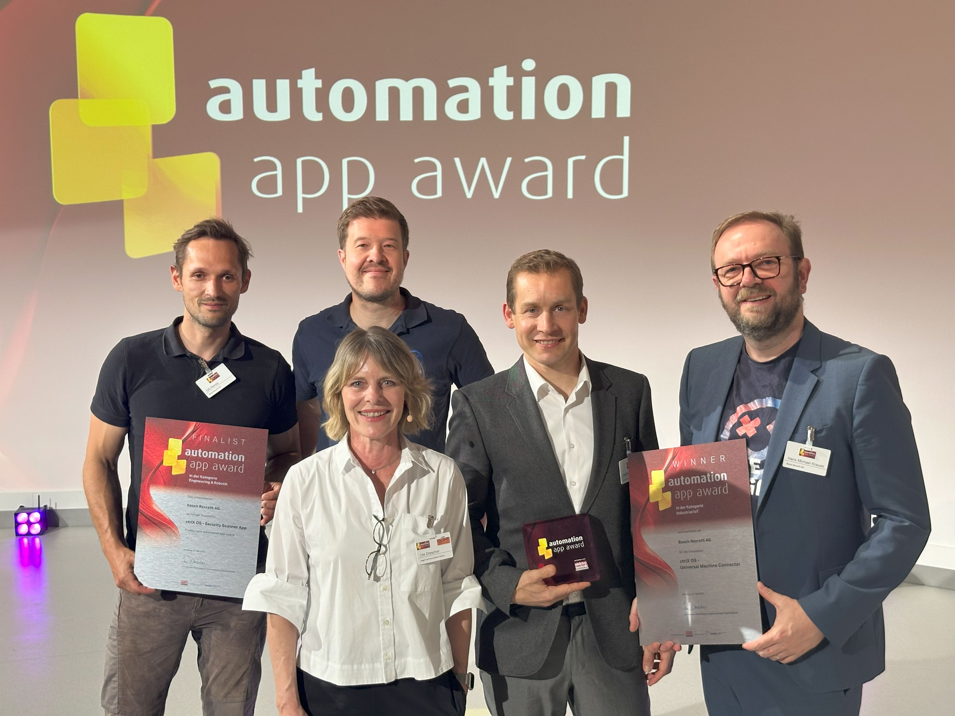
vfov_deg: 30.3
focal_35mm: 48
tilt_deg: -7.3
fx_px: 1324
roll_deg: +0.0
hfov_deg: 39.7
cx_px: 478
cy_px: 358
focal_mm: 6.86
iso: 80
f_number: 1.78
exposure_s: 1/60
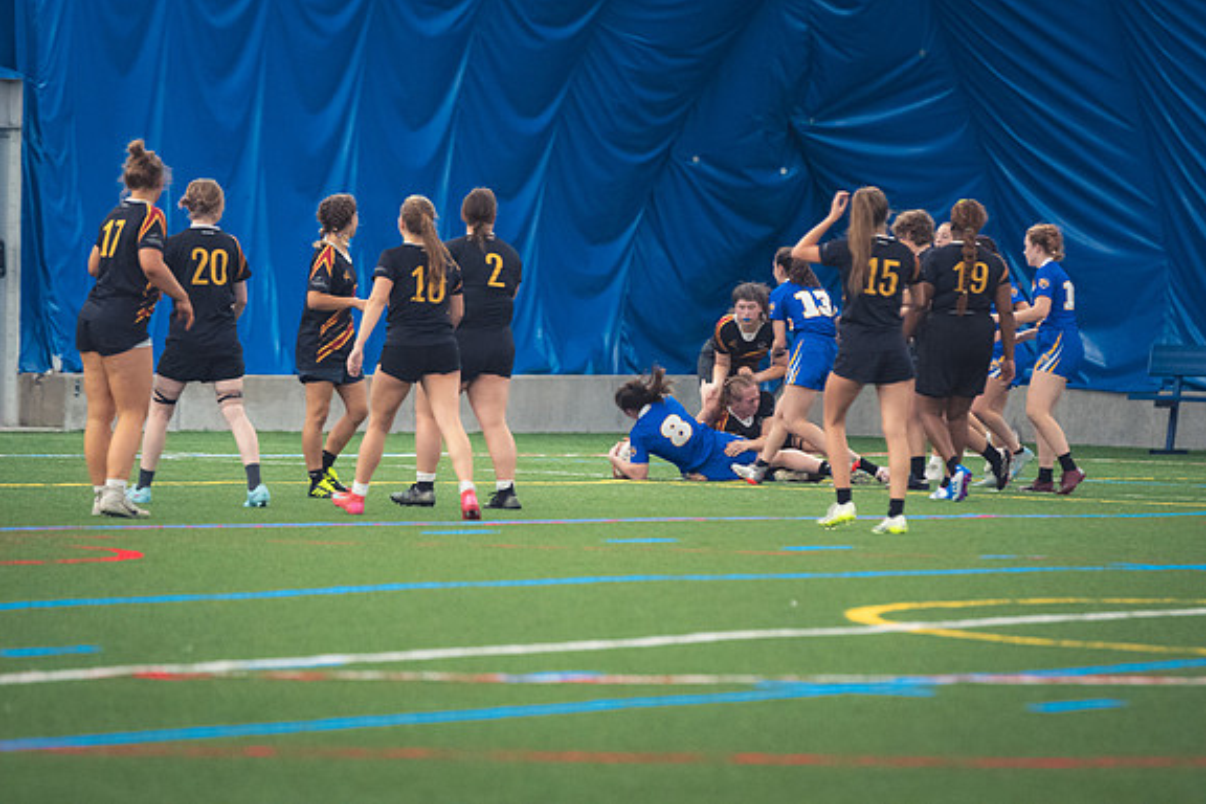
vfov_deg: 4.6
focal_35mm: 302
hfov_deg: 6.8
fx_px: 10116
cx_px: 605
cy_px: 402
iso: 3600
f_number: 2.8
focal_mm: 200
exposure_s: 1/320
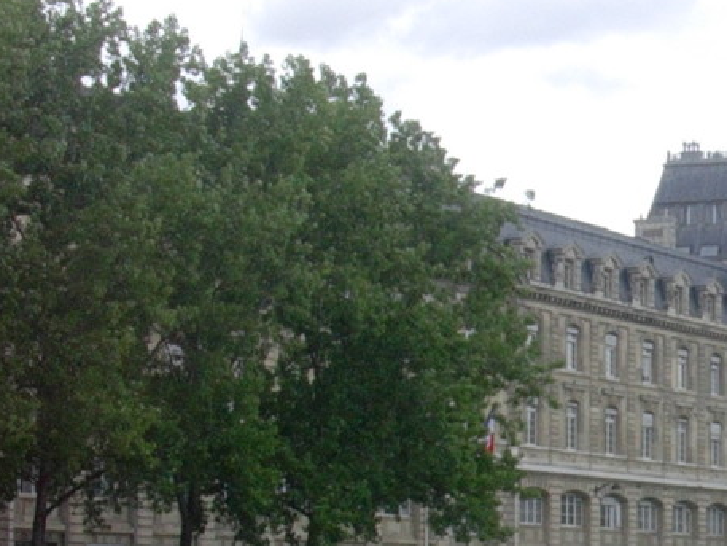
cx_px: 1010
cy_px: 473
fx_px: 2647
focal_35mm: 126
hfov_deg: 14.8
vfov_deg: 11.7
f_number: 5.8
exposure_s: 1/235
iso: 70
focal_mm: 6.7
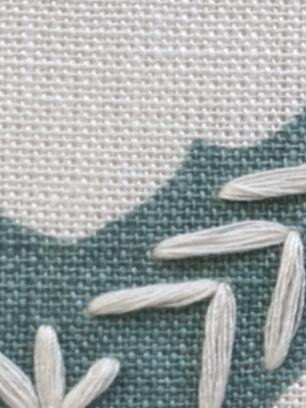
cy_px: 404
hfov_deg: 11.1
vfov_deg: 14.6
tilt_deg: -26.1
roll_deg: -2.5
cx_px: 76
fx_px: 1567
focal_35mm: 133
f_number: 2
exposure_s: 1/182
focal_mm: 6
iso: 20
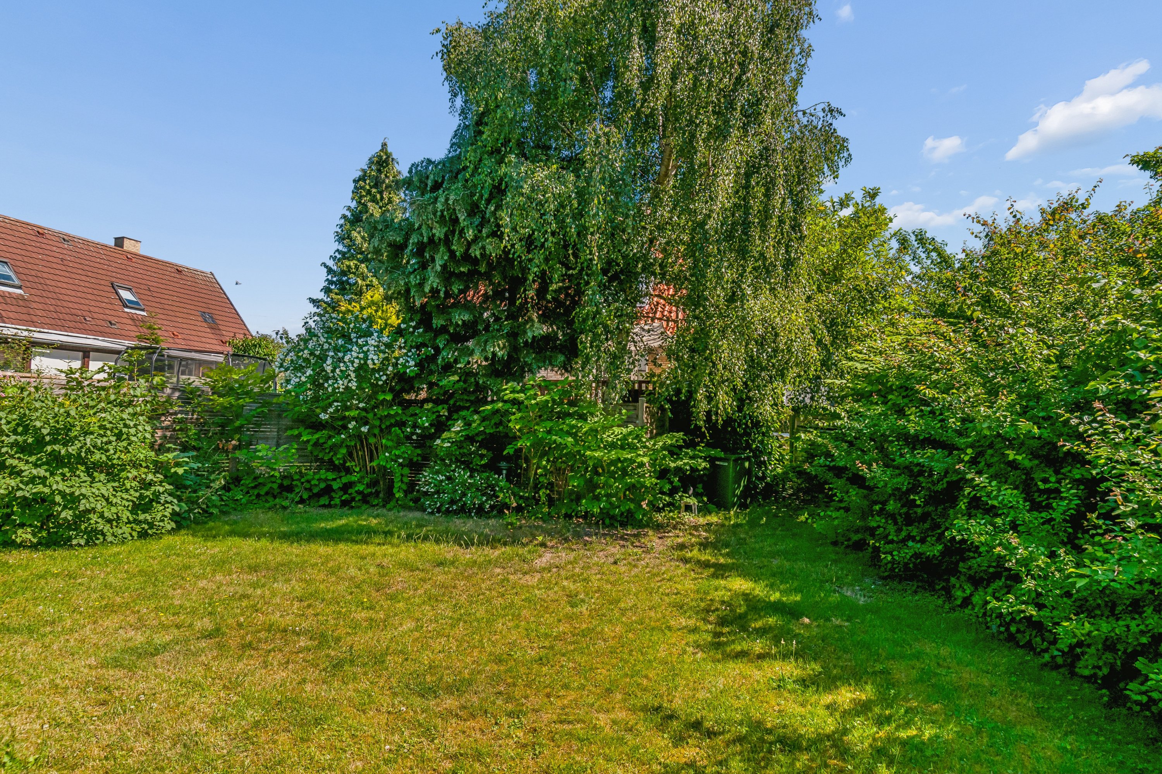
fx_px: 581
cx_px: 581
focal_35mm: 18
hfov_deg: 90.0
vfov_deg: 67.4
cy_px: 387
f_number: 10
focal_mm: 12
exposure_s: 1/320
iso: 200
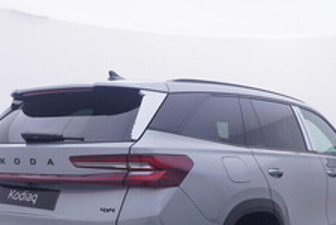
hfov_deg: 35.3
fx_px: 516
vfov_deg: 24.2
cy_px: 179
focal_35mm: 55
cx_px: 250
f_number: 5
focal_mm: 15
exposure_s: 1/80
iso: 200
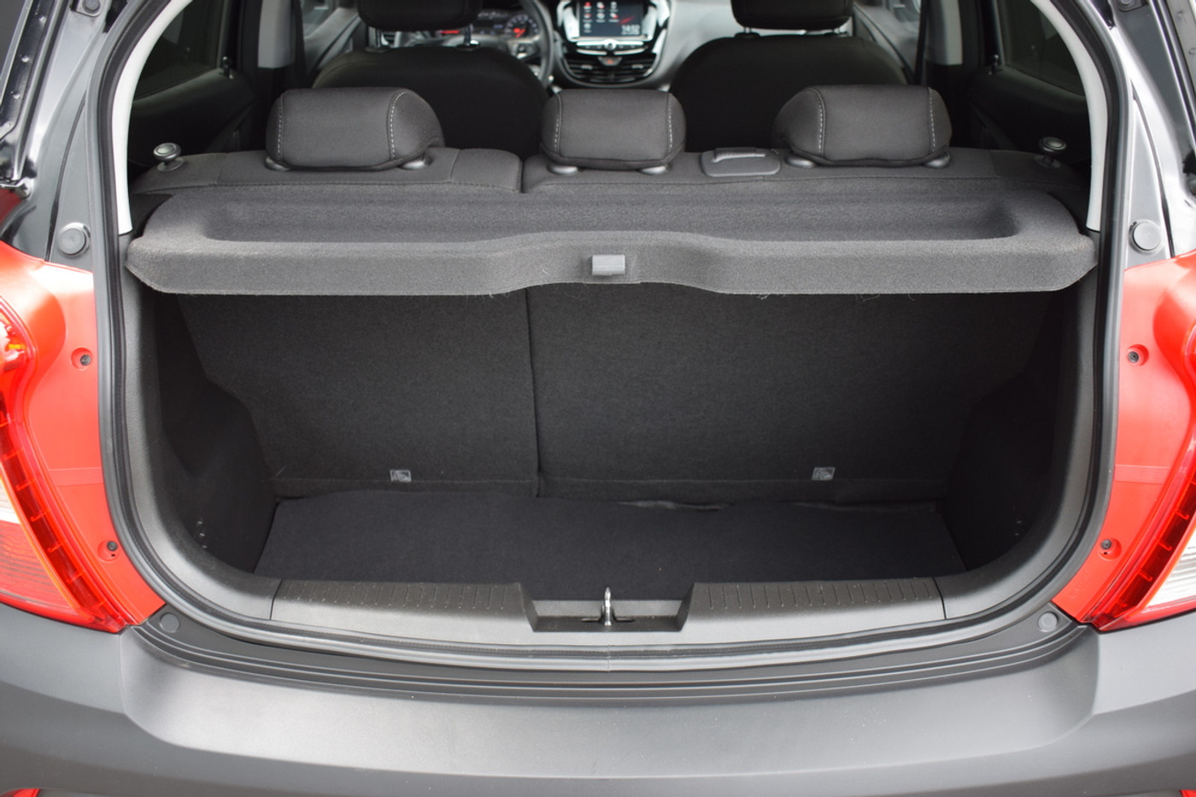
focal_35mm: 36
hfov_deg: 53.1
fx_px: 1196
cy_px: 398
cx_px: 598
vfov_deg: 36.9
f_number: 4
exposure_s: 1/60
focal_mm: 24
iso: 450
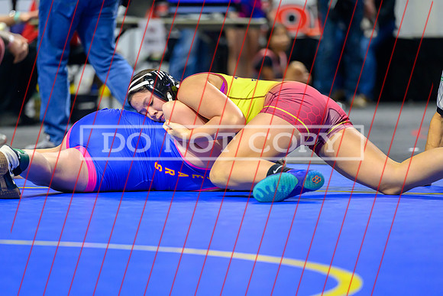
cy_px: 175
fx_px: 3058
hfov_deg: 8.3
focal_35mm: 248
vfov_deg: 5.5
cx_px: 187
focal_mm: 200
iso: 3200
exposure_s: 1/800
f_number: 2.8
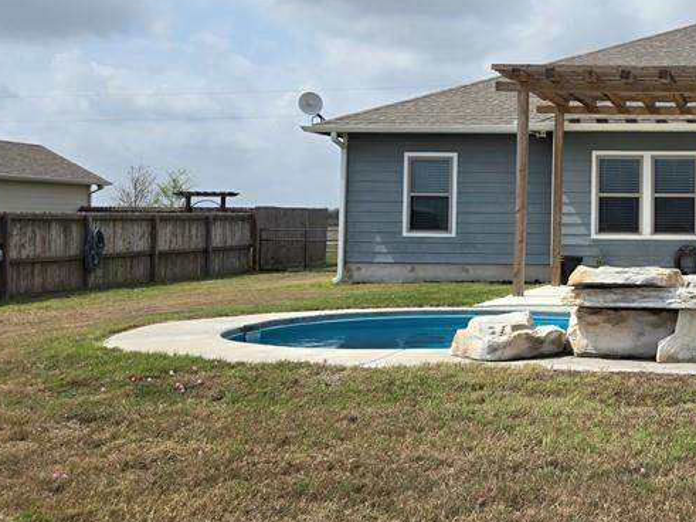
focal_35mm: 48
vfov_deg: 30.1
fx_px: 965
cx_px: 689
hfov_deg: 35.9
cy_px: 189
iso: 25
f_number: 1.8
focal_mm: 5.4
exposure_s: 1/3067
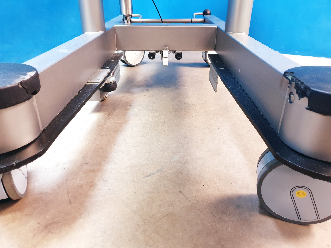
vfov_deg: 53.1
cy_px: 124
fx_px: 249
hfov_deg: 67.3
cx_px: 166
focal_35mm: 26
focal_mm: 4.3
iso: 320
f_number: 1.5
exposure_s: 1/33
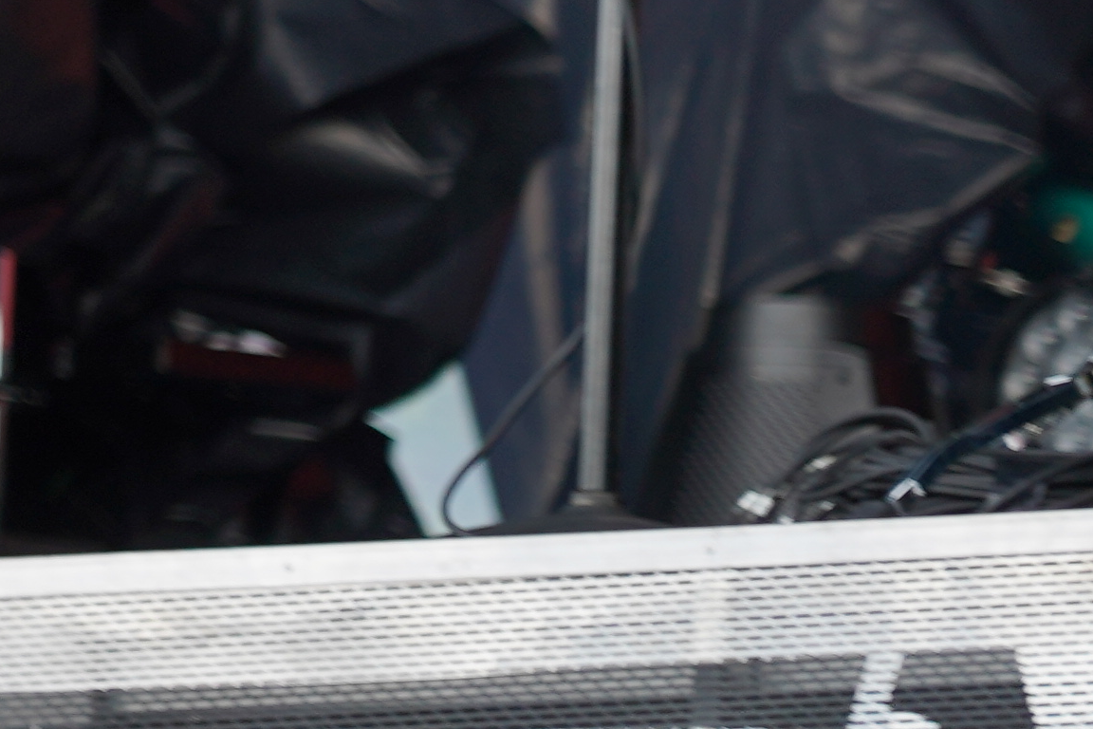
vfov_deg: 2.5
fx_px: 16606
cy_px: -355
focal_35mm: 547
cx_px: -1627
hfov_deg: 3.7
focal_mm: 105
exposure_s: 1/125
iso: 125
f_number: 4
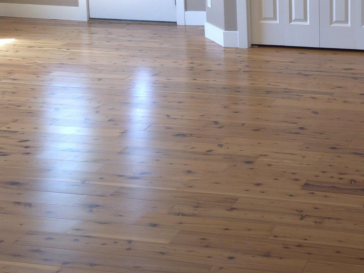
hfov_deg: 27.9
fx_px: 683
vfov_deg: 21.6
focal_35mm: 65
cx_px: 374
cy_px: -13
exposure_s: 1/60
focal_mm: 5.4
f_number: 1.8
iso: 80
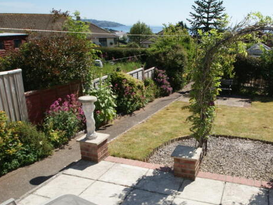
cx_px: 188
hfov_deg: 53.9
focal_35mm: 33
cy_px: 95
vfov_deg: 42.9
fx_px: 260
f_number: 10
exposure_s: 1/125
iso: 100
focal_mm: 16
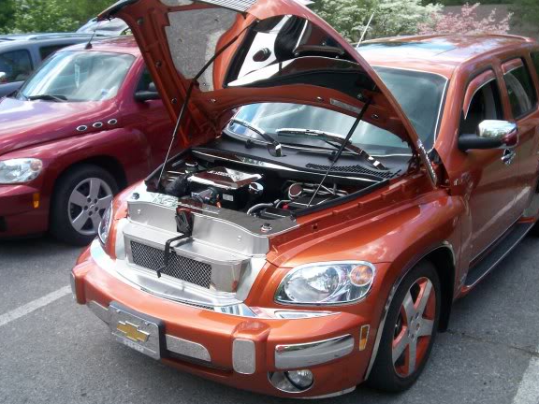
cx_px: 297
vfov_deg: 36.0
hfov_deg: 46.7
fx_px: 623
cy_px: 194
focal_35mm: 40
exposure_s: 1/145
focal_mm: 5.9
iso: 100
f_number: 4.5
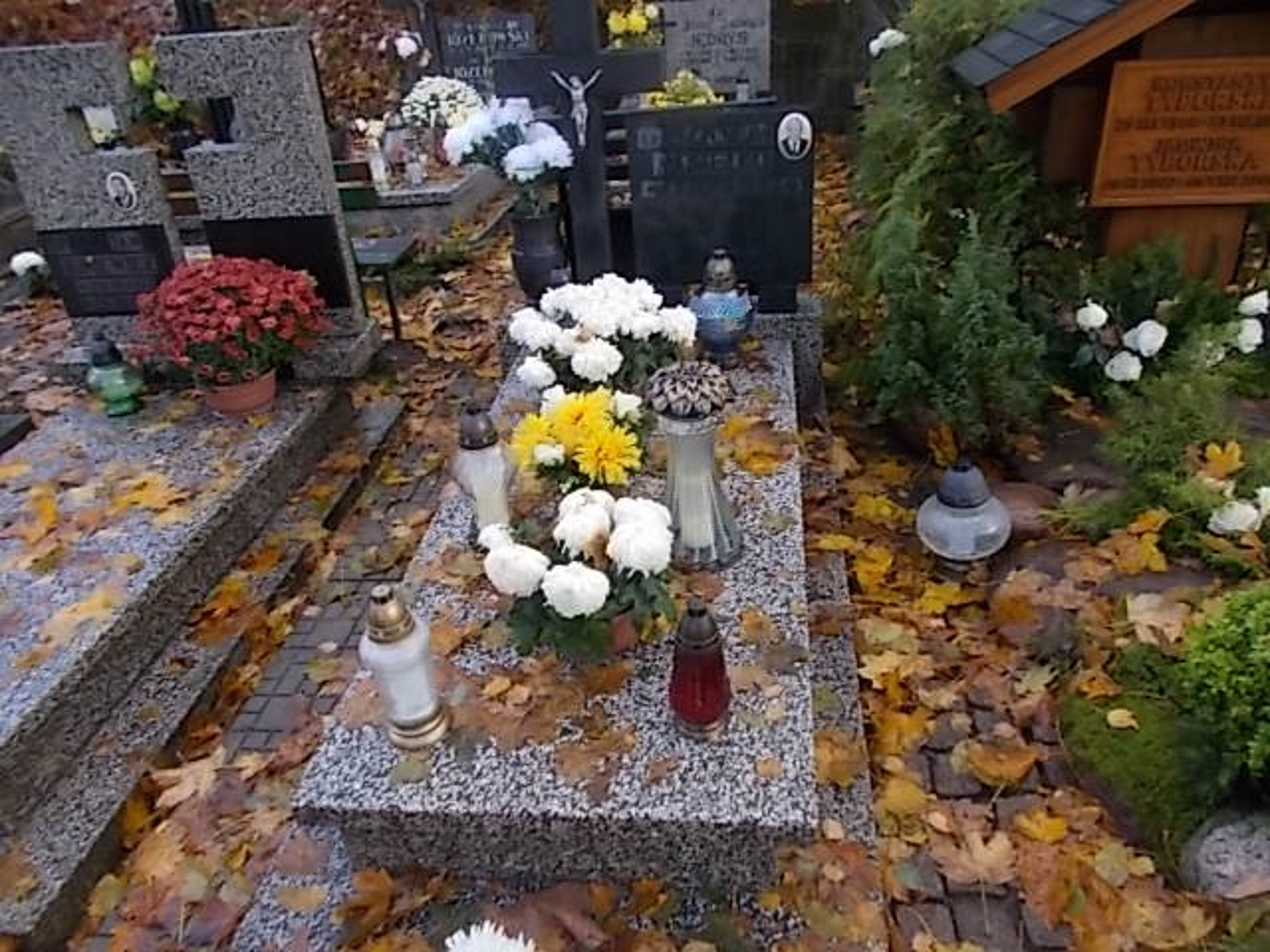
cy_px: 476
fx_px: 954
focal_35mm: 26
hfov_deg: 67.3
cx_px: 635
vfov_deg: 53.1
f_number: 3.2
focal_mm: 4.6
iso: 80
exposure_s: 1/80
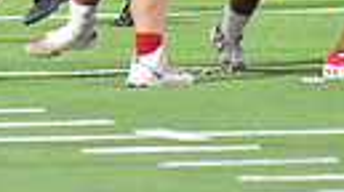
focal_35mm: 1415
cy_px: -247
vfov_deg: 0.9
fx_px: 12883
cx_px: -8
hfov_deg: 1.5
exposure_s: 1/1250
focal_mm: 300
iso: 10000
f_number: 3.5
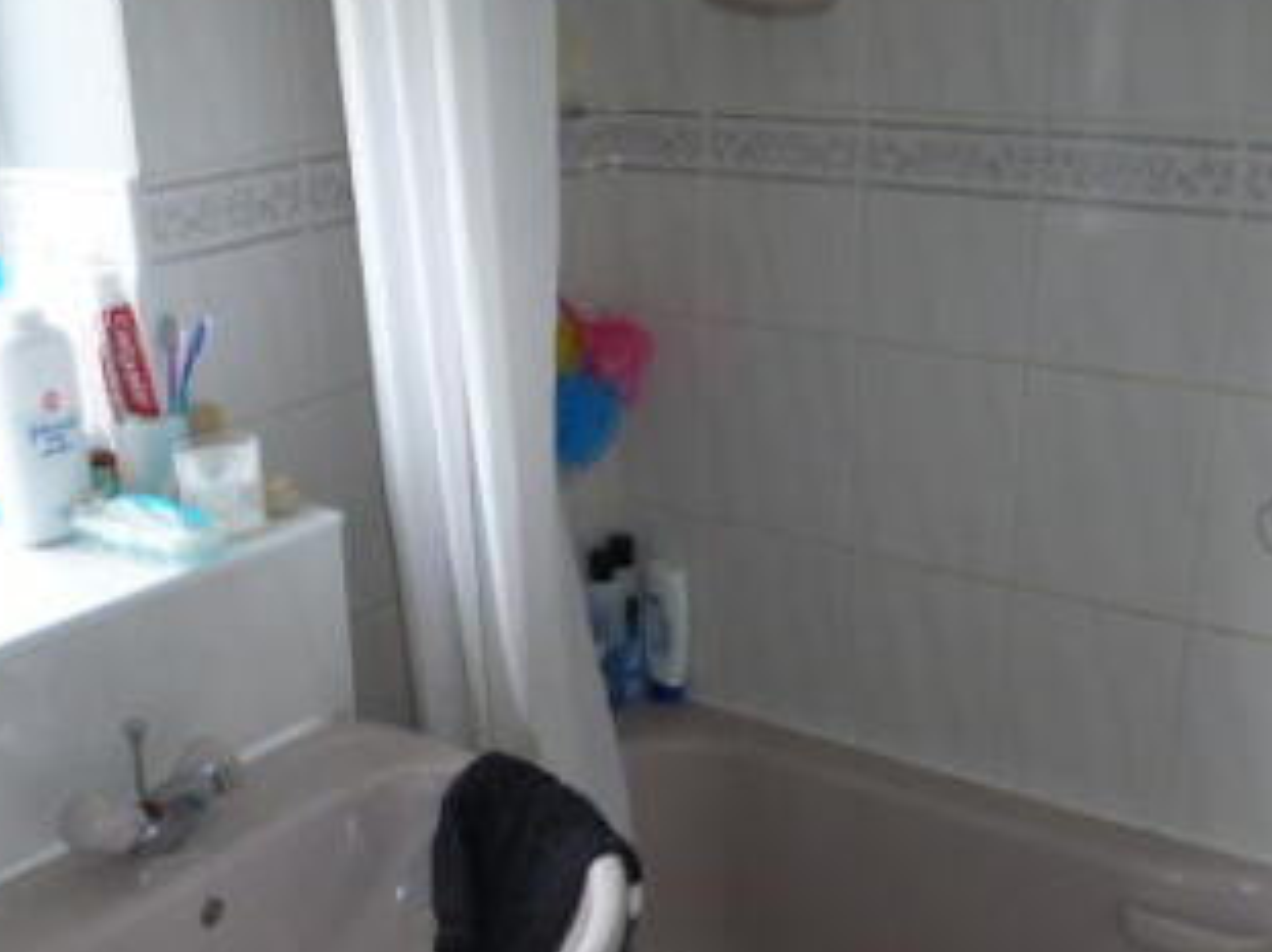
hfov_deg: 42.0
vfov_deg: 31.9
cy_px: 635
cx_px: 542
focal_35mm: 45
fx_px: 1653
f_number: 3.3
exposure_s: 1/60
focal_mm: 4.3
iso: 250
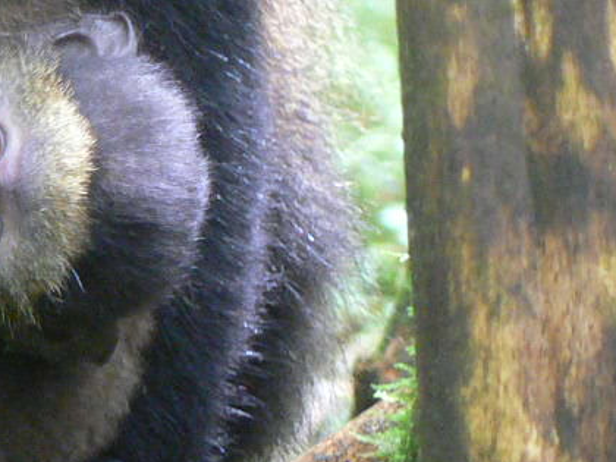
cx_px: -343
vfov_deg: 2.4
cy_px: 221
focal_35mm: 625
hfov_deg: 3.2
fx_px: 11122
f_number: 3.3
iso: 200
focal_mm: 27.4
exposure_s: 1/8
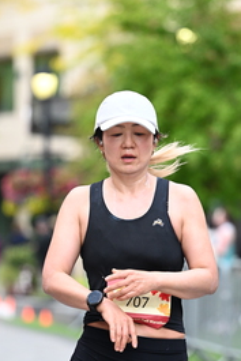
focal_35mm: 270
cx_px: 140
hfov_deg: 5.1
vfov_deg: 7.6
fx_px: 2708
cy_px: 192
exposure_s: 1/2000
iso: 1000
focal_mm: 130
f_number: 2.8
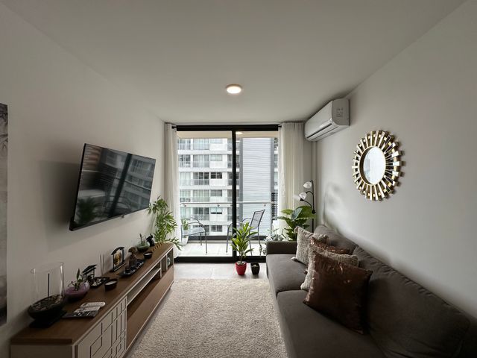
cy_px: 179
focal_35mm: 14
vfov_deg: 85.7
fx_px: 193
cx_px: 238
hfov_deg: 102.1
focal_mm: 2.22
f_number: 2.2
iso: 40
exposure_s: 1/184
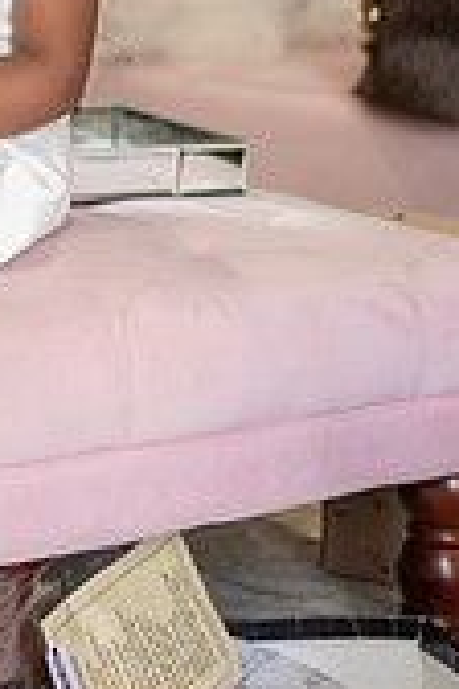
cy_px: 70
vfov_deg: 21.2
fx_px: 1798
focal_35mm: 94
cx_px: -127
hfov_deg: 14.0
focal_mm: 35
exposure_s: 1/250
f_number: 1.4
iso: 200
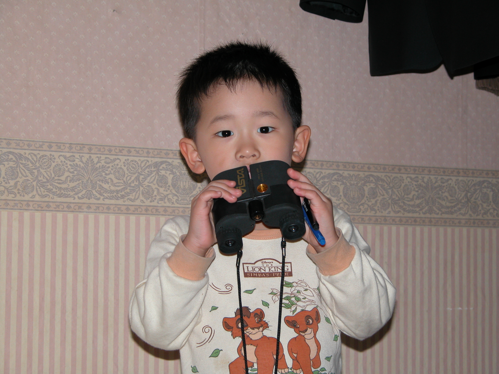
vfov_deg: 16.1
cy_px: 187
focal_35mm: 92
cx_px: 250
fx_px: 1326
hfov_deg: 21.3
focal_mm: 23.7
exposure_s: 1/125
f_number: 3.6
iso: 100
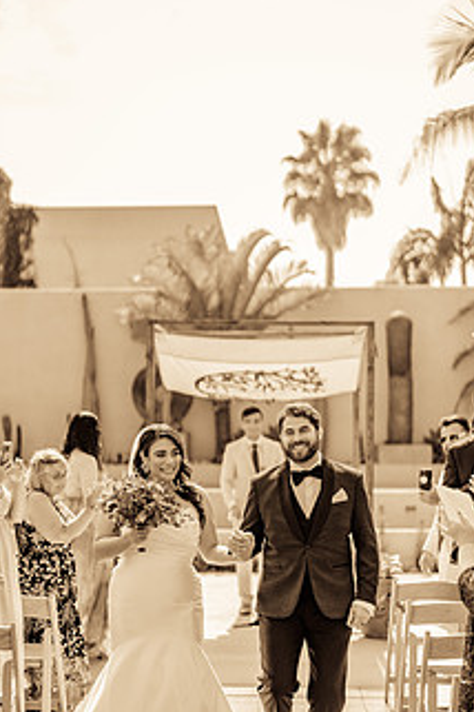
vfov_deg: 28.7
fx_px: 1382
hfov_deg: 19.5
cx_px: 221
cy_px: 455
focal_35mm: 70
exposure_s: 1/3200
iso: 50
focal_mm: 50
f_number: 1.2
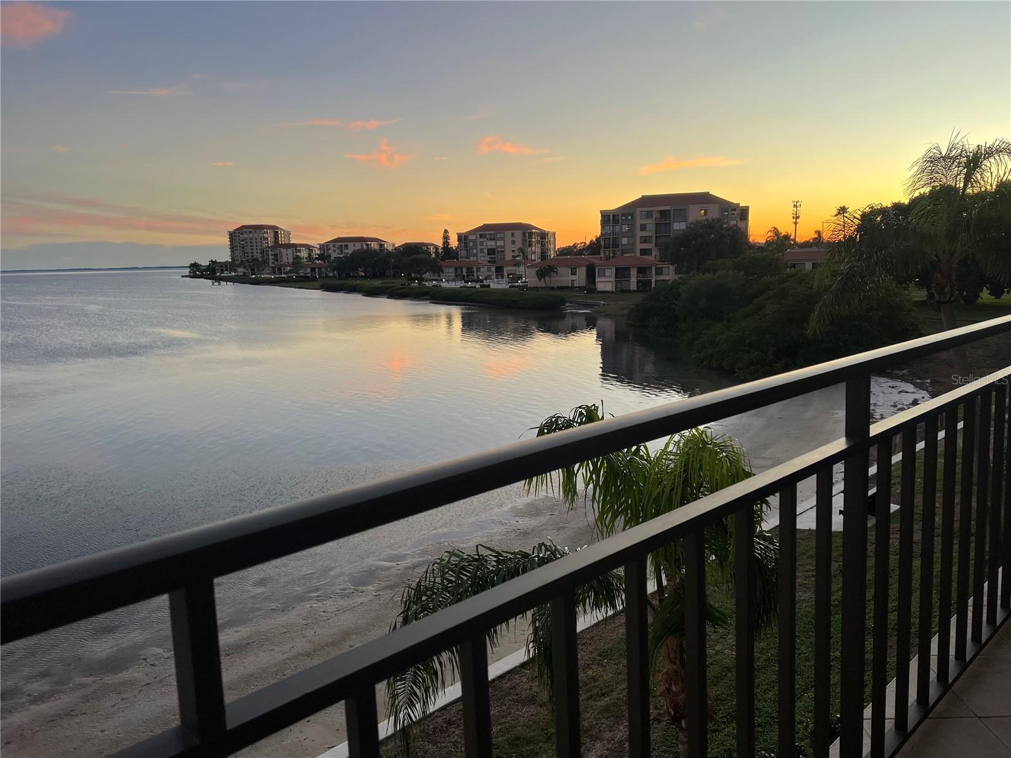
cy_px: 379
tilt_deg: -8.6
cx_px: 506
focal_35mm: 26
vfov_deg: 53.1
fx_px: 759
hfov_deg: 67.3
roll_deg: +1.9
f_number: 1.5
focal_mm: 5.7
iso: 64
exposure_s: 1/121
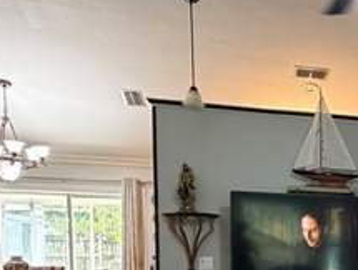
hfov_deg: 32.6
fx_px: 539
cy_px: 293
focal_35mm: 52
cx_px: 388
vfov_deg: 26.1
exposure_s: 1/60
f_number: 2.2
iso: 500
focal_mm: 2.22
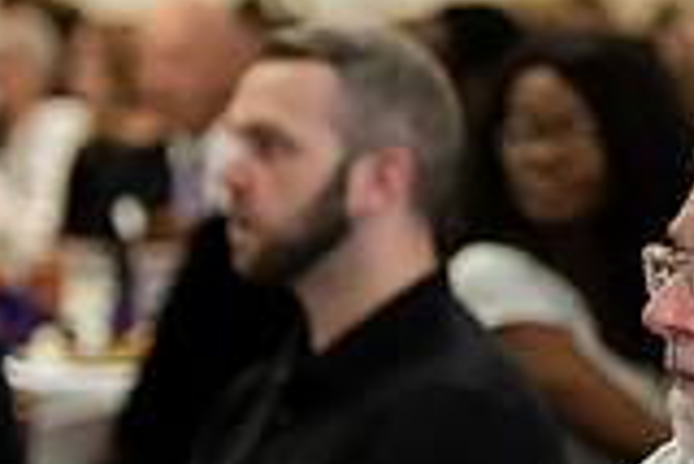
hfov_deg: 5.7
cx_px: 928
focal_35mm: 356
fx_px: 6869
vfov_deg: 3.9
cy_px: 501
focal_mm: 98
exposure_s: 1/200
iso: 2500
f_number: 2.8
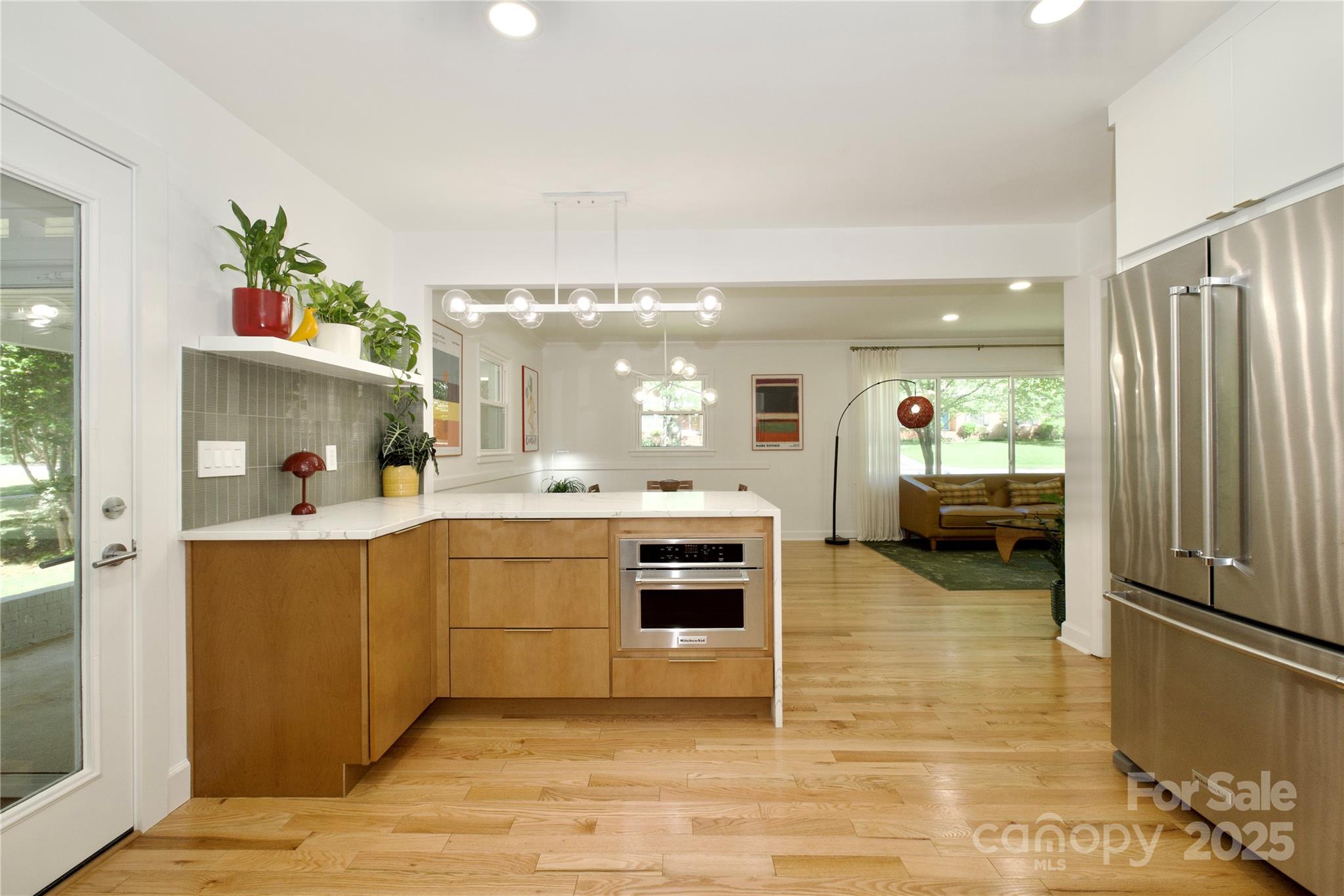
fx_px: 560
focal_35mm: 15
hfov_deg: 100.4
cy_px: 448
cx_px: 672
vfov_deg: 77.3
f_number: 8
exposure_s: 1/60
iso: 400
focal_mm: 10
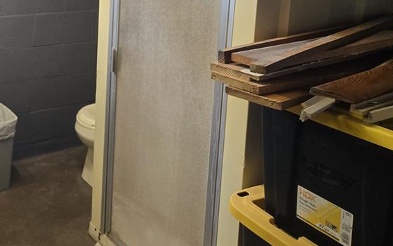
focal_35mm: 44
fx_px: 471
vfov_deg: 27.8
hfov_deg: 42.0
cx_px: 47
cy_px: 11
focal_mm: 5.4
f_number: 1.8
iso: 200
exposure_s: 1/120
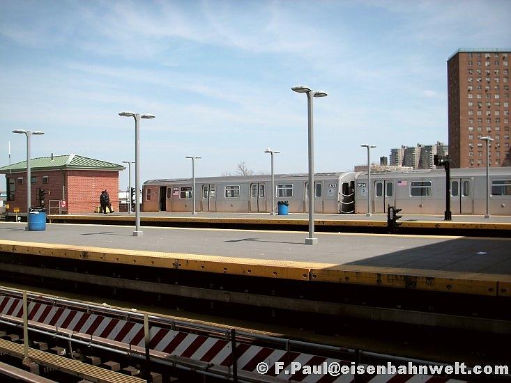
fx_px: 561
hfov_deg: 49.0
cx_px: 256
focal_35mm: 38
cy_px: 192
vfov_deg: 37.7
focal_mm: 6.3
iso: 50
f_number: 3.3
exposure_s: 1/750
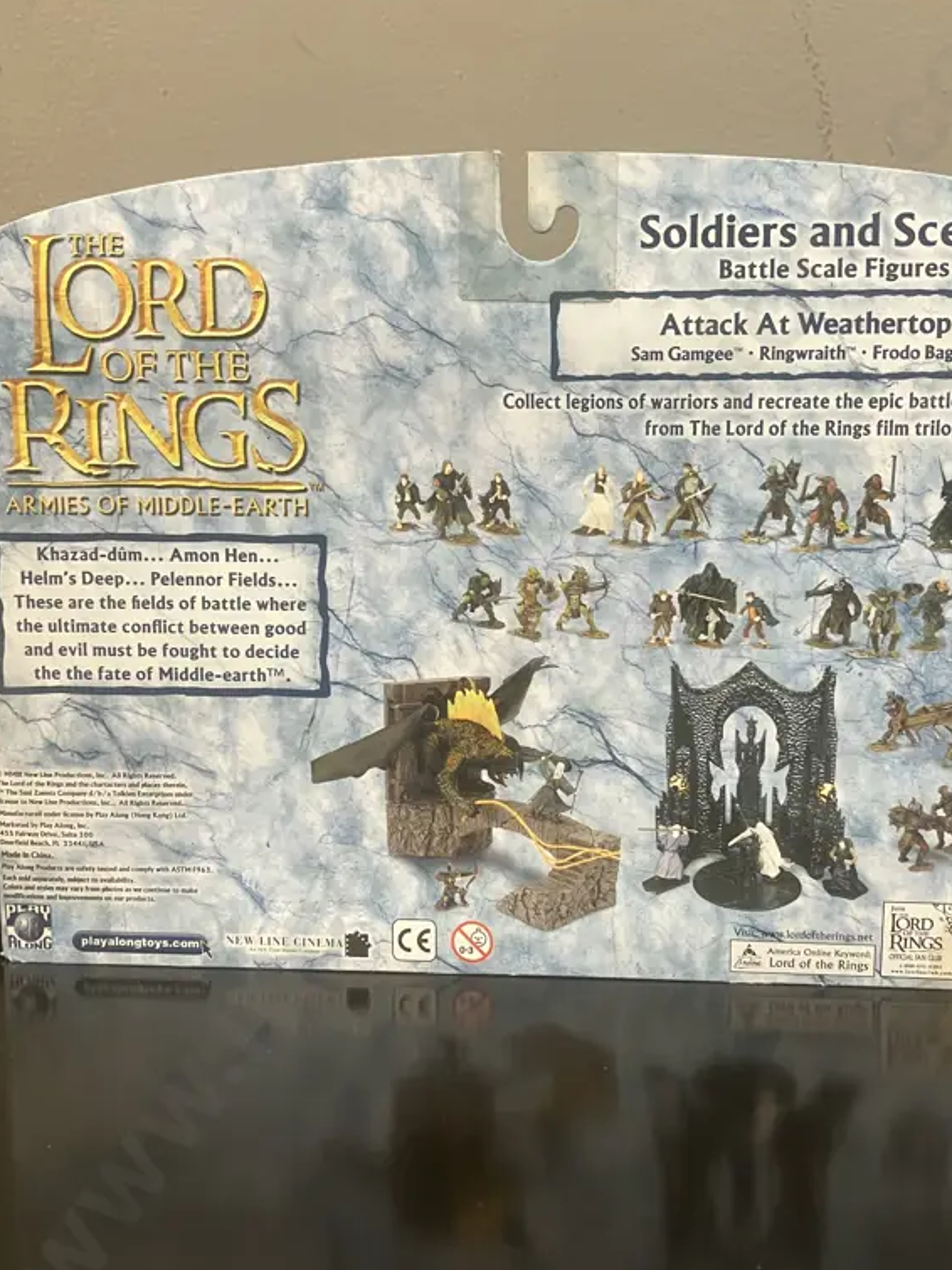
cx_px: 555
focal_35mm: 38
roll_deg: +1.7
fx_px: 1394
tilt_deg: -7.1
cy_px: 611
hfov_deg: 37.6
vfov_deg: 49.0
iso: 160
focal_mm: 3.99
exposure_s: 1/50
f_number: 1.8
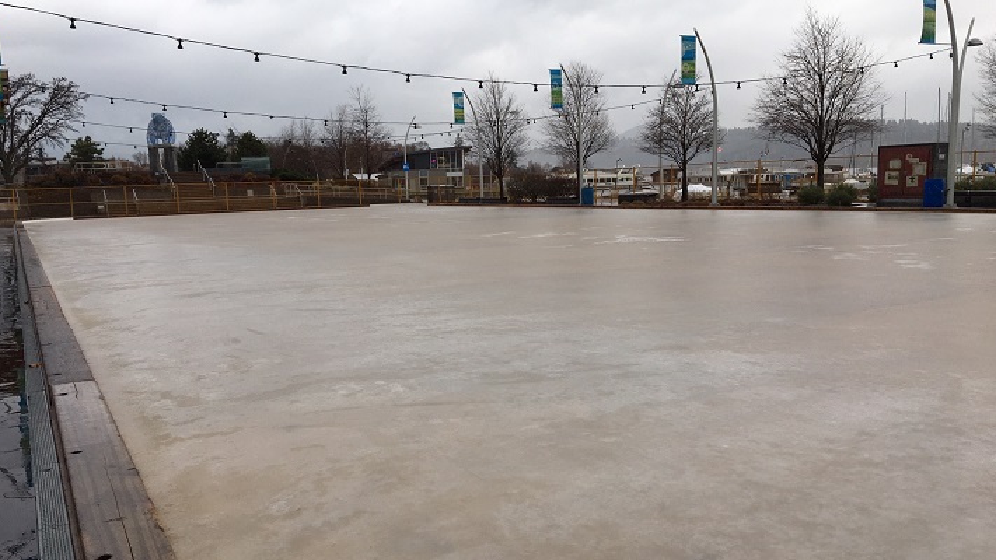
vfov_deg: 36.6
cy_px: 322
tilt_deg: -8.9
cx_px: 493
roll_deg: +1.8
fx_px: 845
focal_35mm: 32
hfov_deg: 61.0
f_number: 2.2
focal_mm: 4.15
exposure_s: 1/298
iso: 25
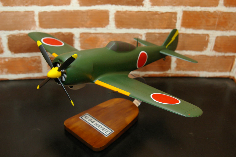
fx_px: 305
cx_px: 118
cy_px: 78
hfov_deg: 42.3
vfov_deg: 28.9
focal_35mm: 46
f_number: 5.6
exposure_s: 1/20
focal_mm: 31
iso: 800
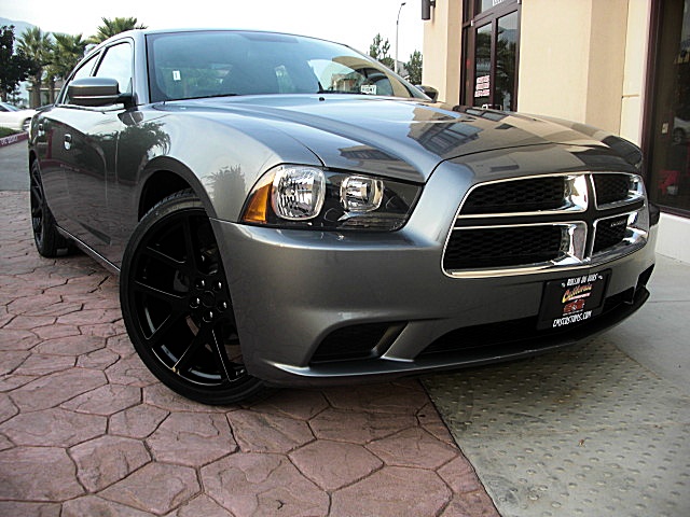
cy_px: 258
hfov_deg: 51.4
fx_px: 718
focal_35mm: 36
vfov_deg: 39.7
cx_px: 345
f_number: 2.8
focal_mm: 6.3
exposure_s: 1/80
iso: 50
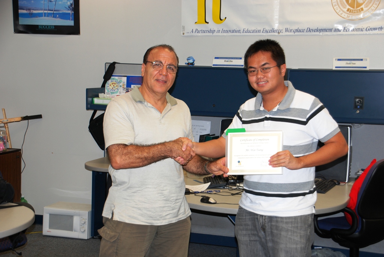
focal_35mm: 69
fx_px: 737
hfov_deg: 29.2
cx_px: 192
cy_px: 128
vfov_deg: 19.8
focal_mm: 46
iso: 320
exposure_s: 1/60
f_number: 4.5
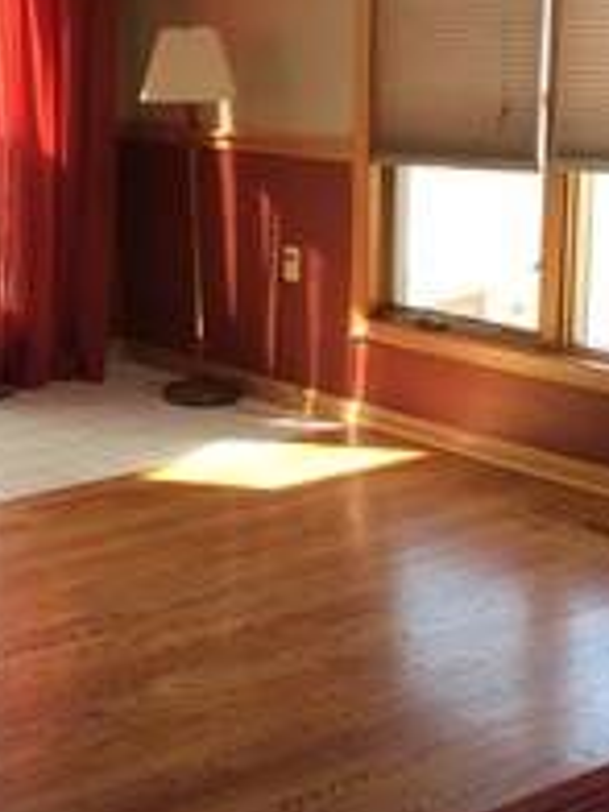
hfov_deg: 20.3
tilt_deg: -12.7
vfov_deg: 27.4
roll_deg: +2.5
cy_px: 414
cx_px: 54
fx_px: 1665
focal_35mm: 71
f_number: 2.2
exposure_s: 1/120
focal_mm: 4.15
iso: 50
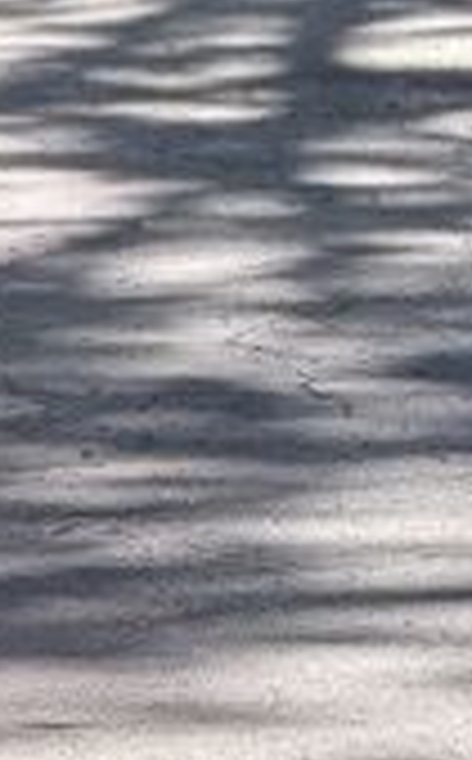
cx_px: 1322
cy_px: -108
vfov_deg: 4.2
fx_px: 10397
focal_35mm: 503
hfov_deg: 2.6
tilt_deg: -2.2
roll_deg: +0.7
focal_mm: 16.89
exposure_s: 1/368
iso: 50
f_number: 2.8
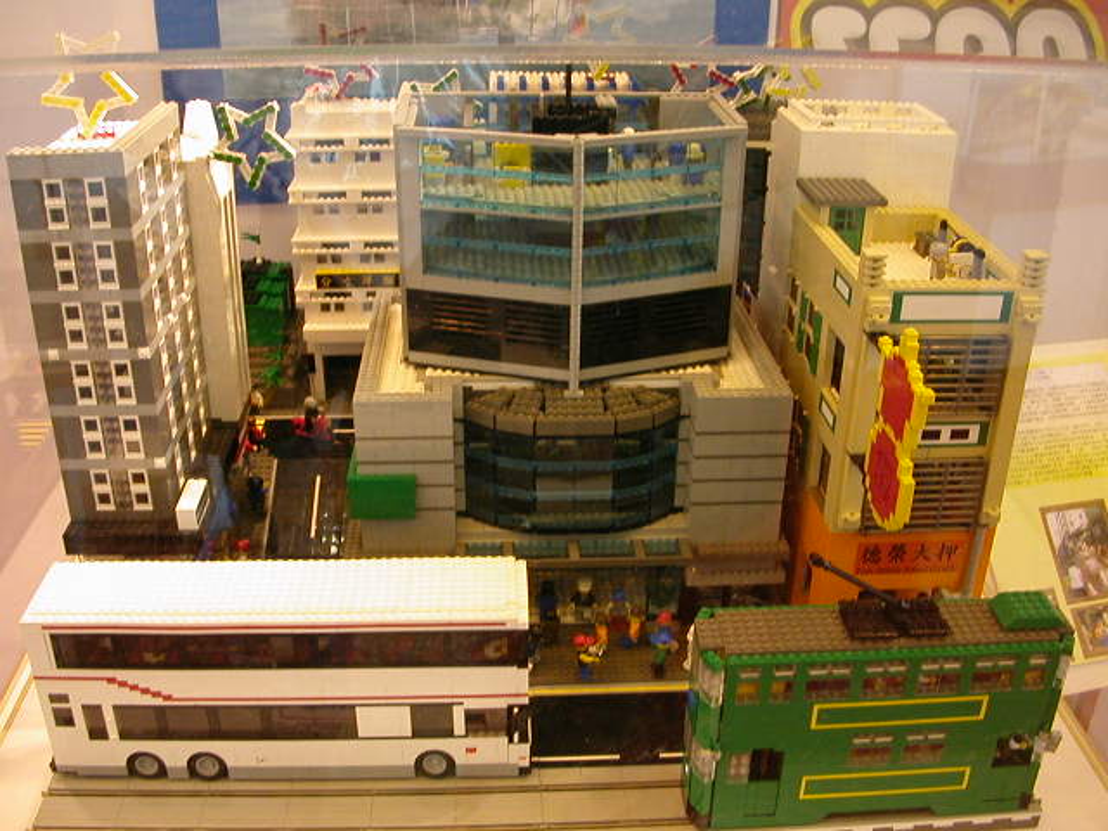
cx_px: 554
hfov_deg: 50.1
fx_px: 1184
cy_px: 416
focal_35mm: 37
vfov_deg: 38.7
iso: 165
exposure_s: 1/27.3
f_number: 2.7
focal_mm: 5.6
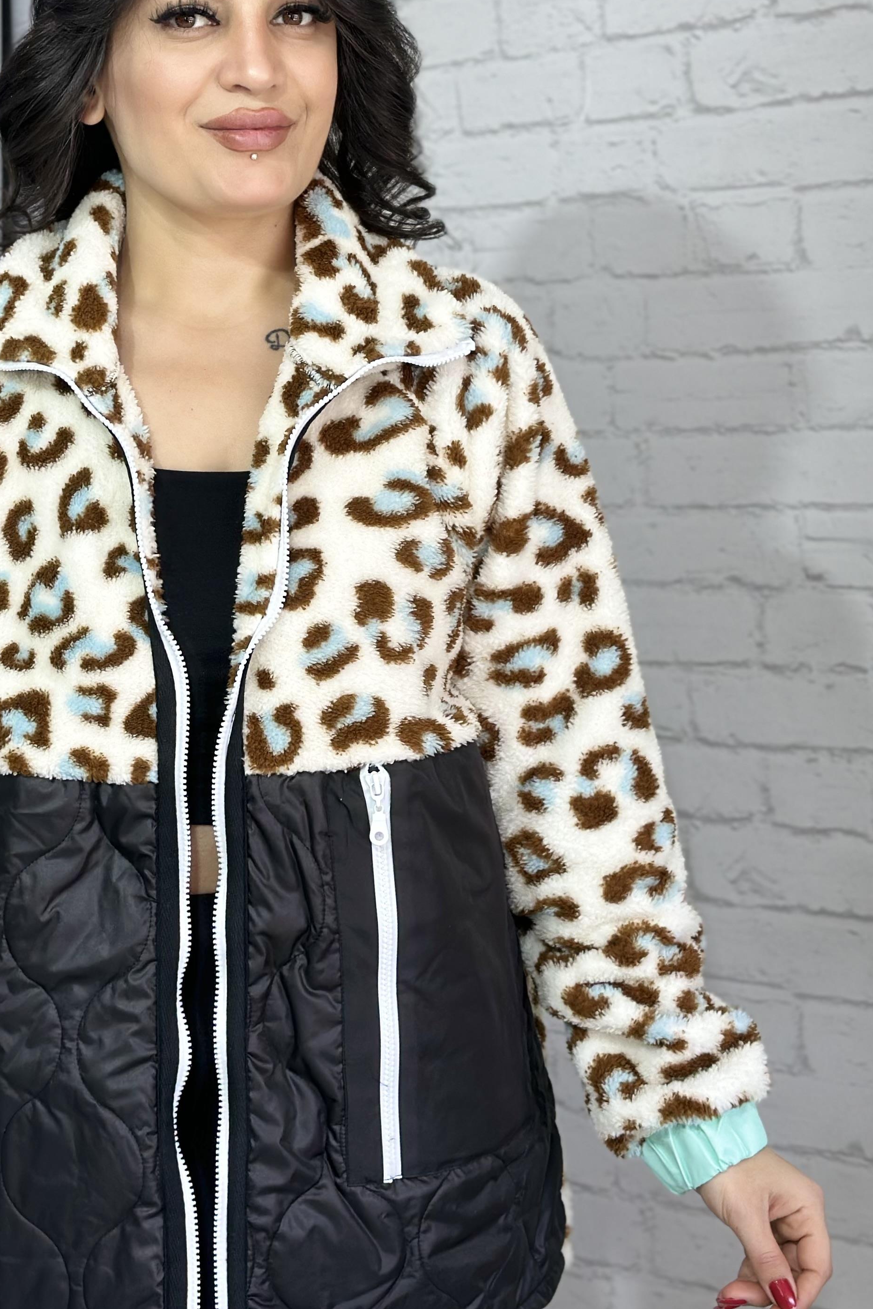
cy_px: 572
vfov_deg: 28.0
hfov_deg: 18.8
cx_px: 256
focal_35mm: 72
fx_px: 2619
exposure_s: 1/124
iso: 80
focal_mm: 6.86
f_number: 1.78
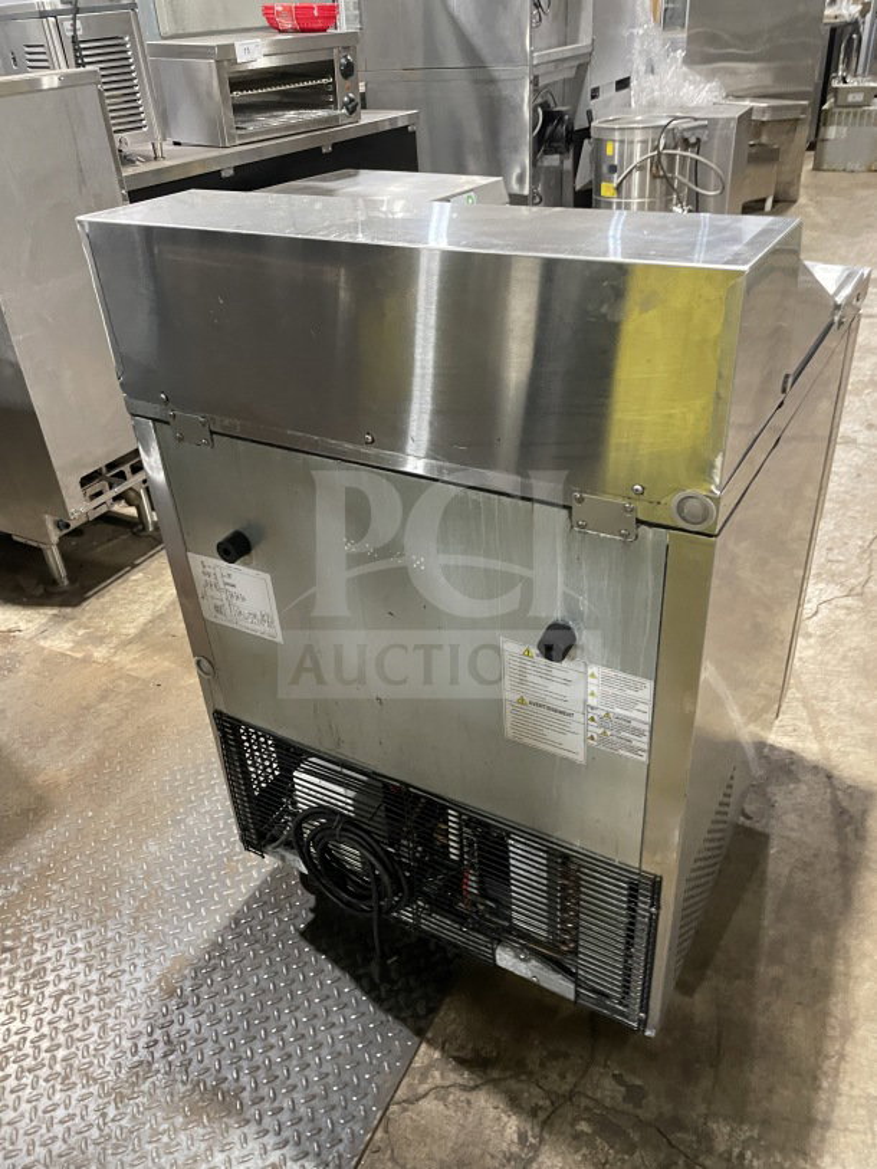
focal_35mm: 26
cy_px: 584
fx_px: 878
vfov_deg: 67.3
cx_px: 438
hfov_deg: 53.1
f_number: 1.6
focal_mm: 4.2
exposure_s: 1/60
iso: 500
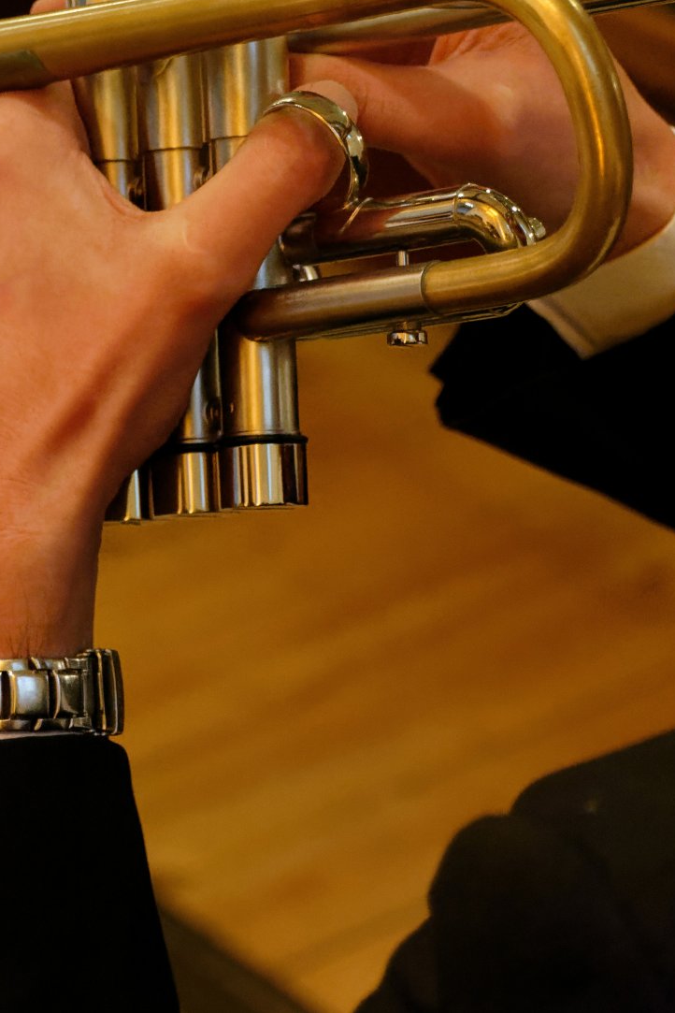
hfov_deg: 7.3
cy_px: 312
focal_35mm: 187
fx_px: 5259
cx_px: 228
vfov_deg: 11.0
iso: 14400
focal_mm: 90
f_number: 5.3
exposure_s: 1/160
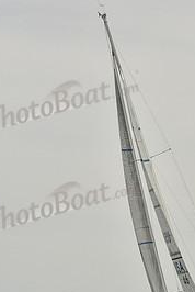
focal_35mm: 185
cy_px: 247
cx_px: 196
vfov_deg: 11.1
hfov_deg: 7.4
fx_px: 1499
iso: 400
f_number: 13
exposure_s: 1/1000
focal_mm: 85
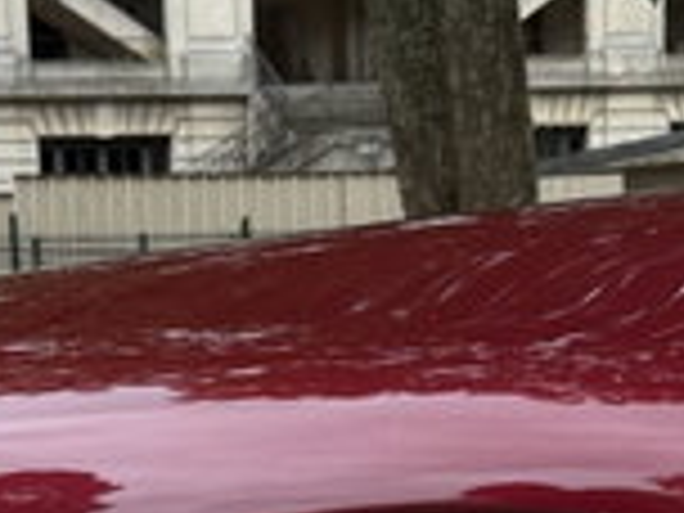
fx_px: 2391
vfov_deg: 11.5
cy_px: 850
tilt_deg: -11.0
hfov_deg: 16.2
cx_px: 153
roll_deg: +1.3
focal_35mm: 121
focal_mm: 6.76
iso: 64
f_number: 1.78
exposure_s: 1/156
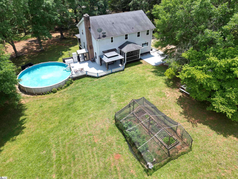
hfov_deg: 71.6
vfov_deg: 56.8
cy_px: 90
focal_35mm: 24
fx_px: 165
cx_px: 119
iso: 100
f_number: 1.7
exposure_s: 1/1500
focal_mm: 6.72
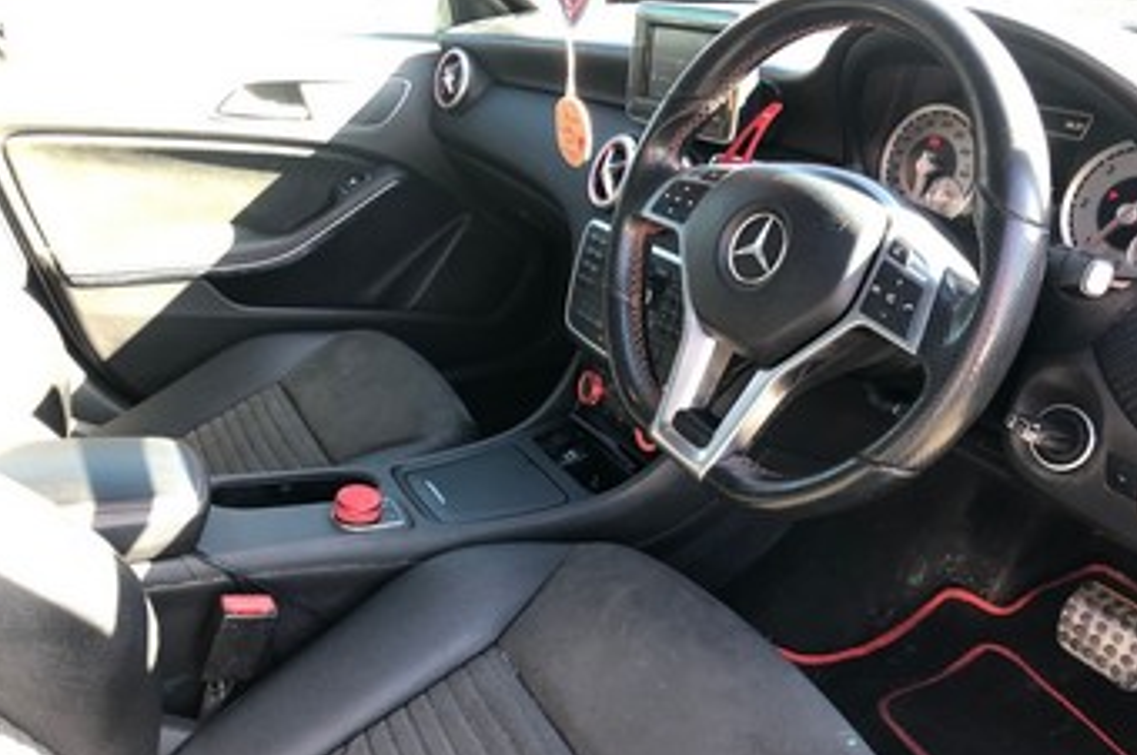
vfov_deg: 43.5
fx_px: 947
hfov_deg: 62.0
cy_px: 351
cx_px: 565
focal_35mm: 30
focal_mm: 4
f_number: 1.8
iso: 25
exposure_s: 1/30
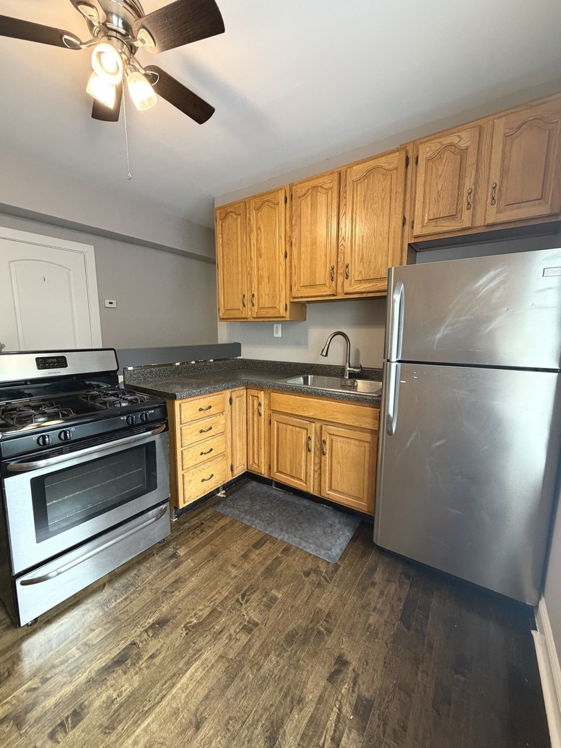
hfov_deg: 85.7
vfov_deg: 102.1
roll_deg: -0.1
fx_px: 303
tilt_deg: -8.6
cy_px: 374
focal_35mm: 14
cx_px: 280
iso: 320
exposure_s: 1/60
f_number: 2.2
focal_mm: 2.22
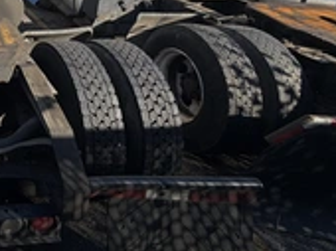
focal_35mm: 33
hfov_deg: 41.7
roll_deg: -1.4
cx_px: -47
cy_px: -4
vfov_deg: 37.9
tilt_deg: -18.0
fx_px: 320
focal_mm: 2.22
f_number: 2.2
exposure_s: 1/770
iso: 32
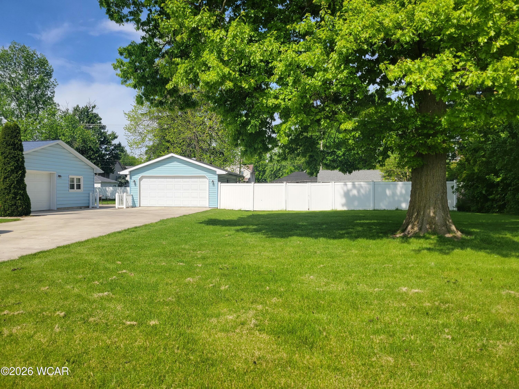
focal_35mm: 26
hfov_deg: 67.3
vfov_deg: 53.1
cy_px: 194
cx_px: 260
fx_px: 390
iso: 40
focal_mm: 5.4
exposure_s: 1/2551
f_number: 1.8
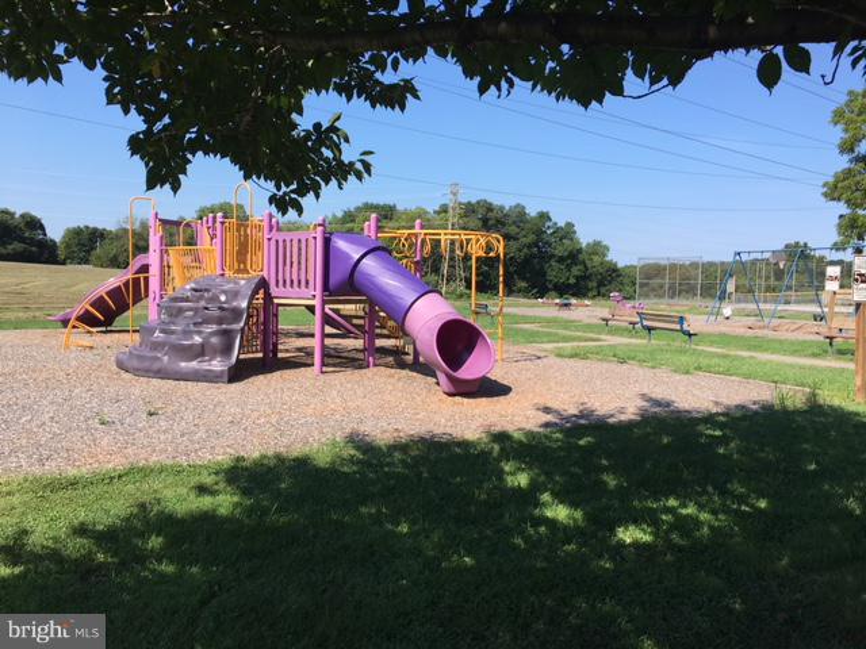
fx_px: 726
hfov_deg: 61.7
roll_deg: -0.8
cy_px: 324
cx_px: 433
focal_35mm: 29
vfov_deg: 48.2
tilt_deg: -3.4
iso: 25
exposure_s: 1/1040
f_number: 2.2
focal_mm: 4.15
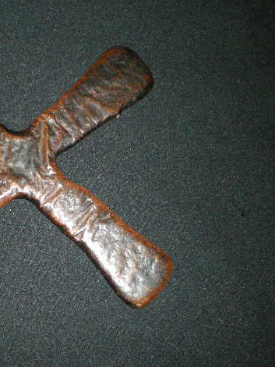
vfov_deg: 38.9
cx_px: 29
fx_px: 519
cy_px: 182
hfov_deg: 28.6
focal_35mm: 49
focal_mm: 6.3
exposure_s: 1/50
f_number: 3.1
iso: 800
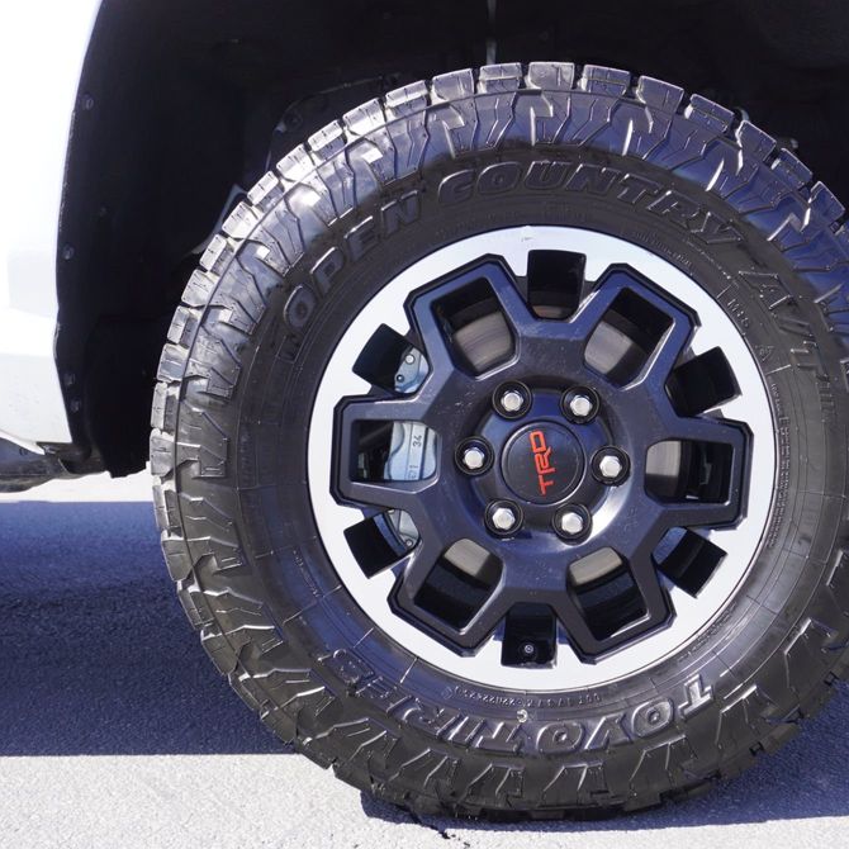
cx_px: 526
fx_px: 1082
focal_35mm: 39
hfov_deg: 42.5
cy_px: 432
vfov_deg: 42.8
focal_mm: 20
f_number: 5
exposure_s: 1/100
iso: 100
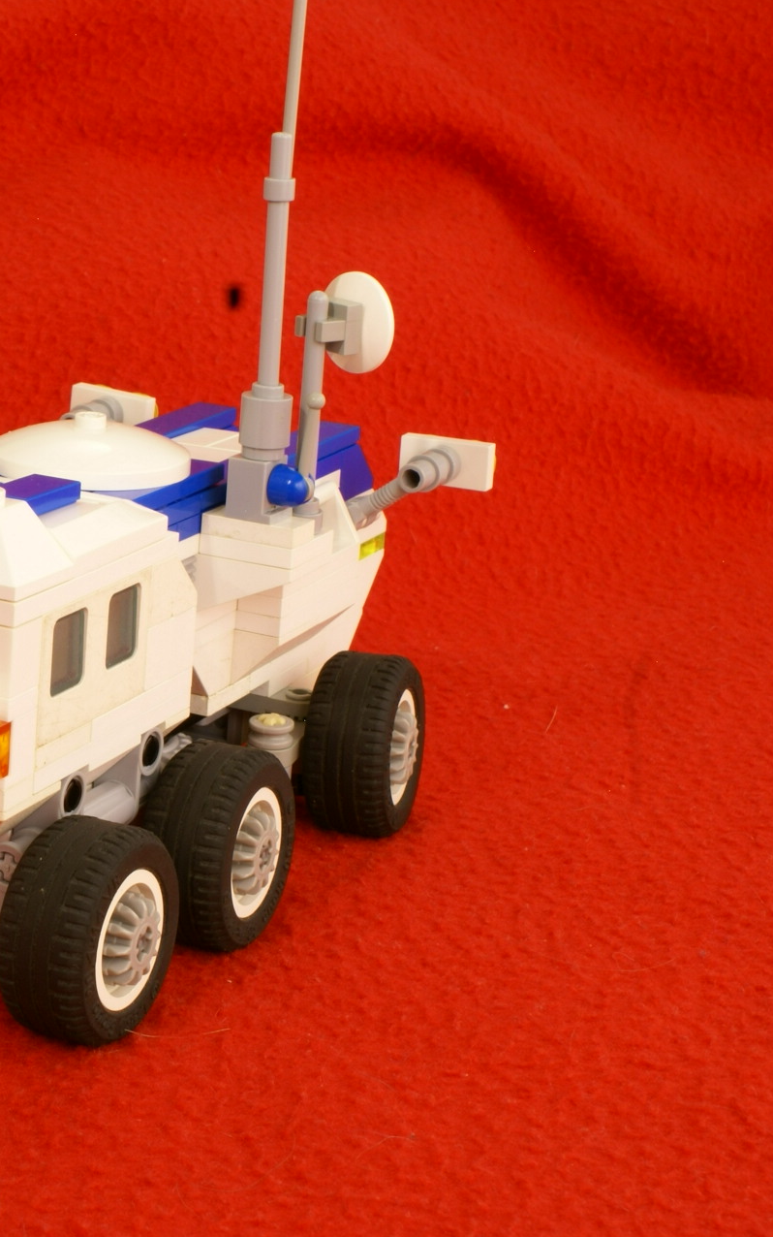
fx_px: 2325
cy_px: 618
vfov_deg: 29.8
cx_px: -147
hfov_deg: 18.0
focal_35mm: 69
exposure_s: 30
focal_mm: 30
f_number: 22
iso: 100
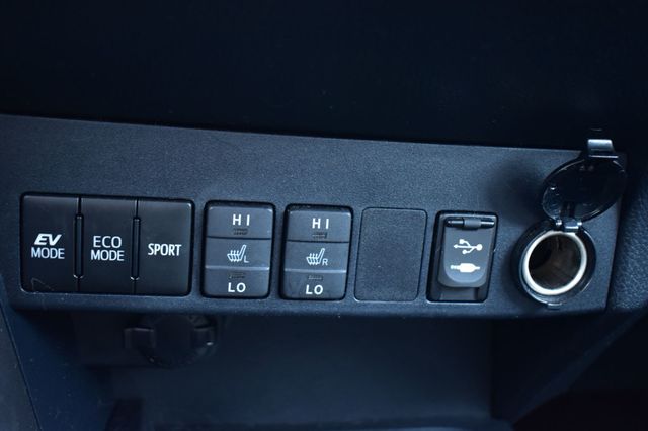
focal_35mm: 44
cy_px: 216
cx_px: 324
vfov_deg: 30.8
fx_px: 783
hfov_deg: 45.0
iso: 1600
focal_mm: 29
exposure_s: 1/13
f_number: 4.2
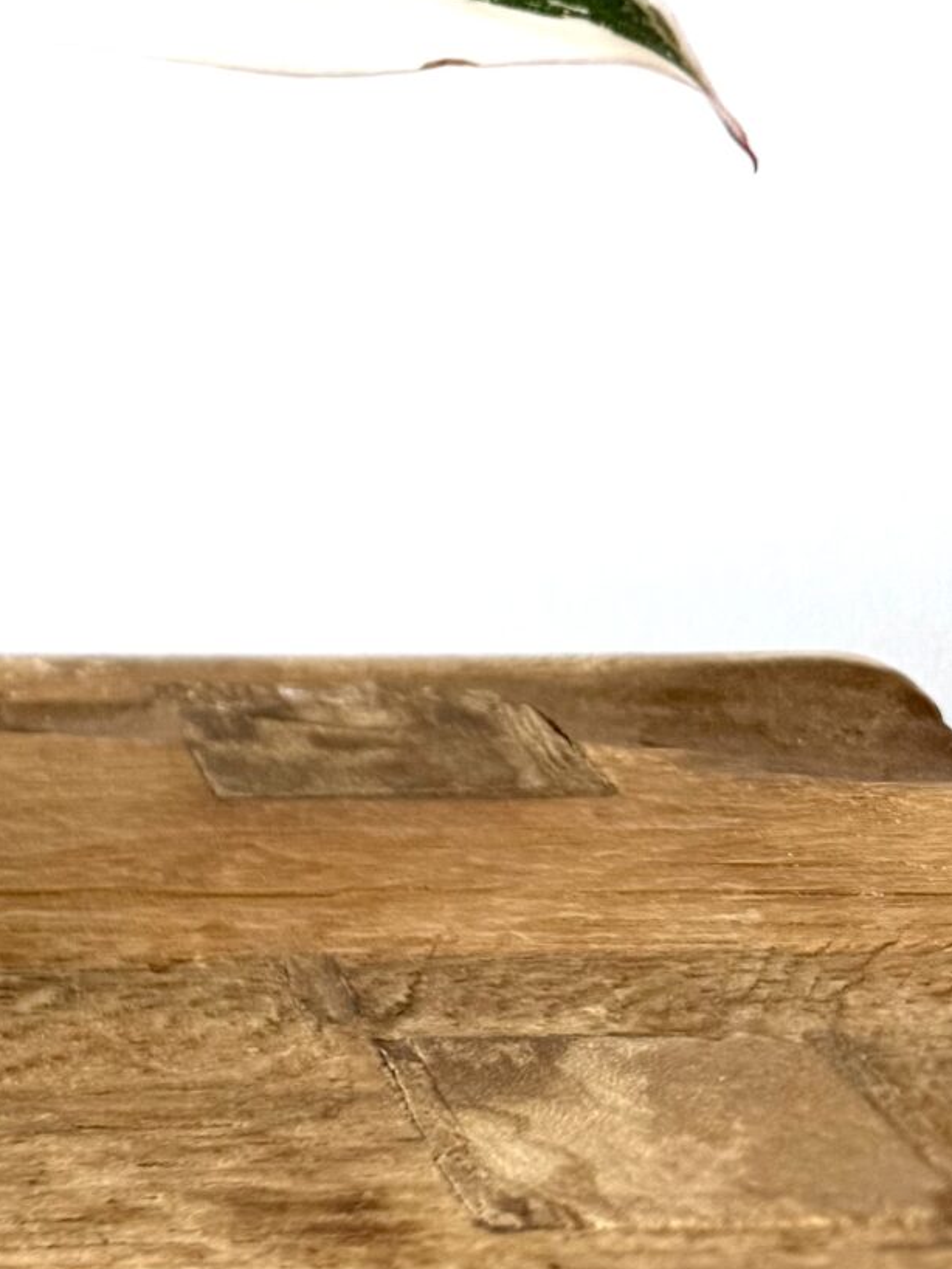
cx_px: -529
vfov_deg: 23.2
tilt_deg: -1.0
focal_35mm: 75
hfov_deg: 17.4
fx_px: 2751
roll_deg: +0.4
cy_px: -353
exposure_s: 1/121
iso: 80
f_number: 1.78
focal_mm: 6.76
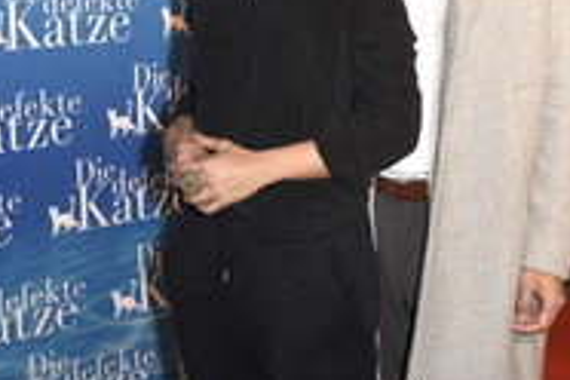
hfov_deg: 24.8
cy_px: 98
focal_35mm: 80
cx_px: 90
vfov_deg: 17.0
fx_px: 1267
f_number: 8
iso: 500
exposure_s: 1/160
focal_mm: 22
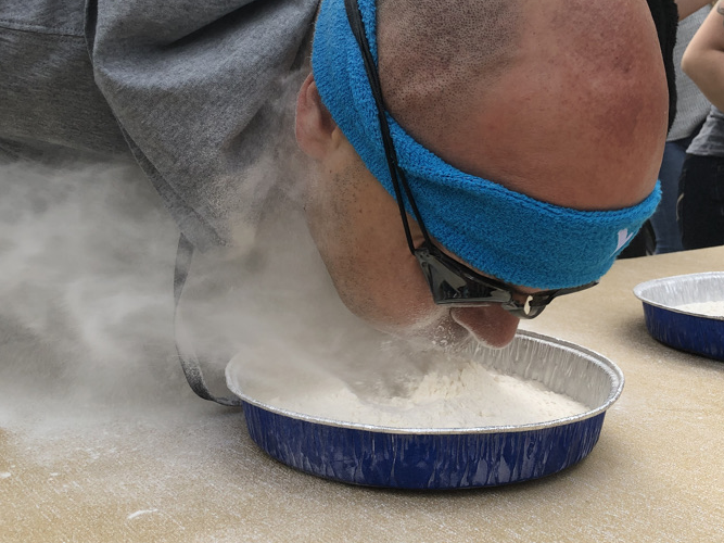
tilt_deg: -7.9
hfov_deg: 43.8
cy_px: 238
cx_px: 391
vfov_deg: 33.5
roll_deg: -0.5
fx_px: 899
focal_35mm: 43
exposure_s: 1/218
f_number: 1.8
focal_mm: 4
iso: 20
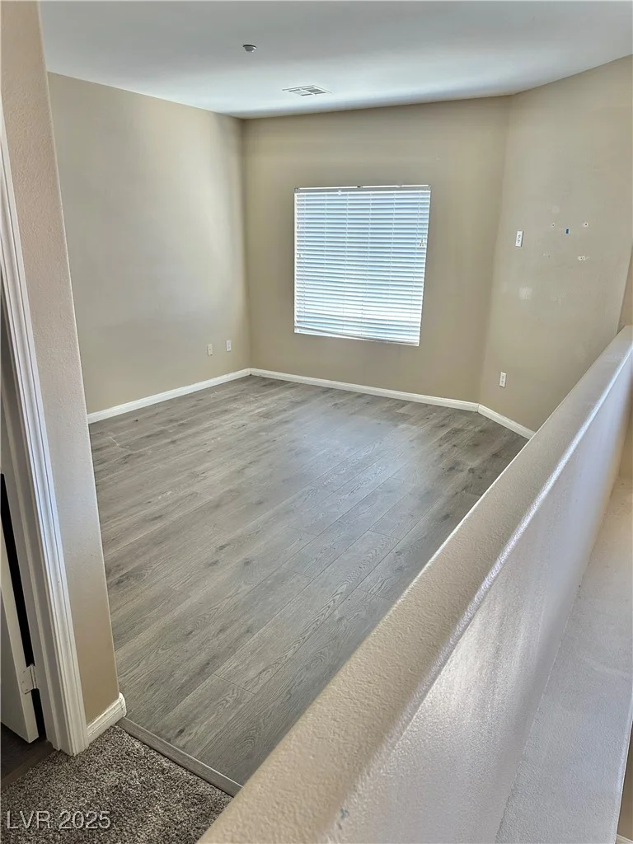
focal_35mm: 24
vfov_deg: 71.6
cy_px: 422
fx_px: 585
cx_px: 316
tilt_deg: -17.7
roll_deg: -3.0
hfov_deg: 56.8
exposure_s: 1/120
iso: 160
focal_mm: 6.86
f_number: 1.78
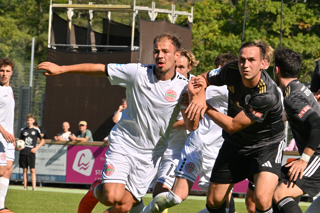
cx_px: 160
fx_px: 3555
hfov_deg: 5.2
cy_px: 106
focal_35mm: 400
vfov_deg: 3.4
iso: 3200
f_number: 32
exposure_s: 1/1250
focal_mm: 400
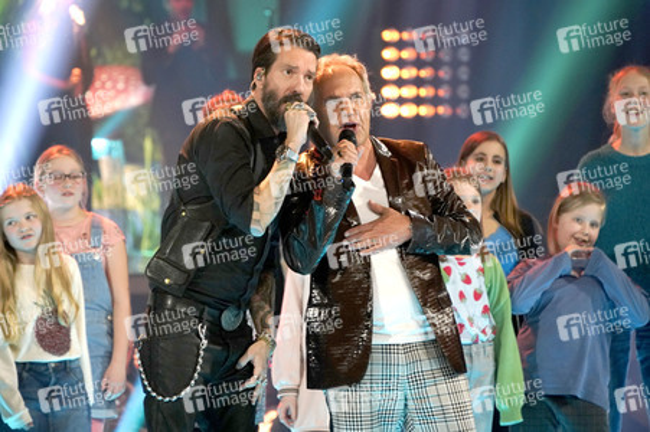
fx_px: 3608
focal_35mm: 200
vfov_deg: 6.9
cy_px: 216
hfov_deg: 10.3
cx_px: 325
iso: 3200
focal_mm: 200
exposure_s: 1/160
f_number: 5.6
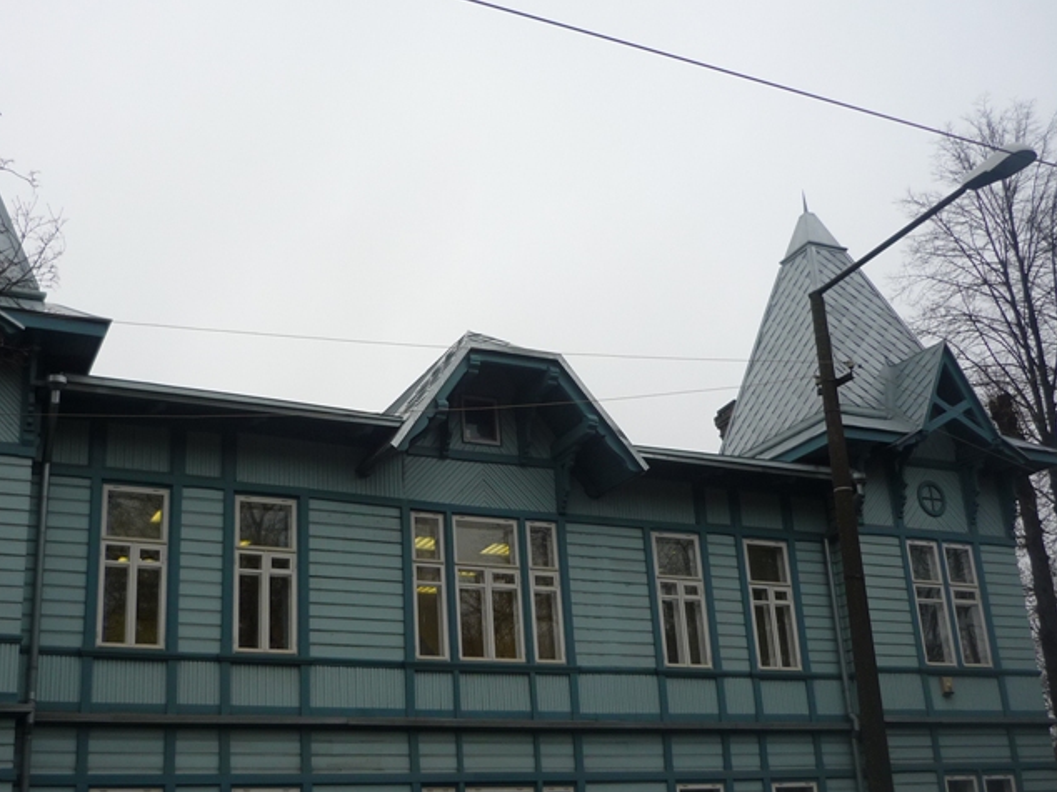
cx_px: 458
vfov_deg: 35.9
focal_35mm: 40
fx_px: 1221
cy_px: 444
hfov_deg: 46.7
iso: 100
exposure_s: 1/250
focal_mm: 5.5
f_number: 2.8
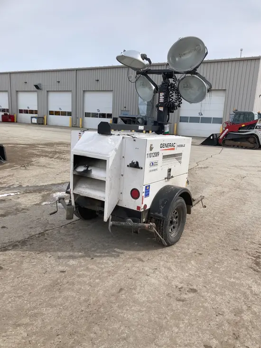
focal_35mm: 28
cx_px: 130
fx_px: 281
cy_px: 174
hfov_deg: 49.8
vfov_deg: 63.4
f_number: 1.8
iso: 20
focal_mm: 3.99
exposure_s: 1/3436
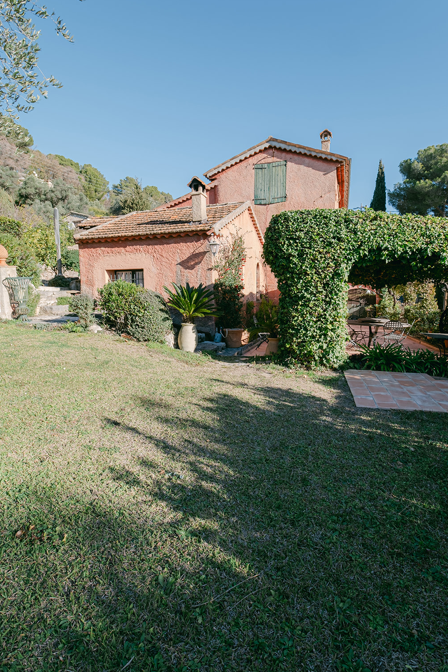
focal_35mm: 18
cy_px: 332
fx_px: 336
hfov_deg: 67.4
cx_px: 224
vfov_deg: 90.0
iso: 100
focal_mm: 11
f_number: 10
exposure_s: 1/100
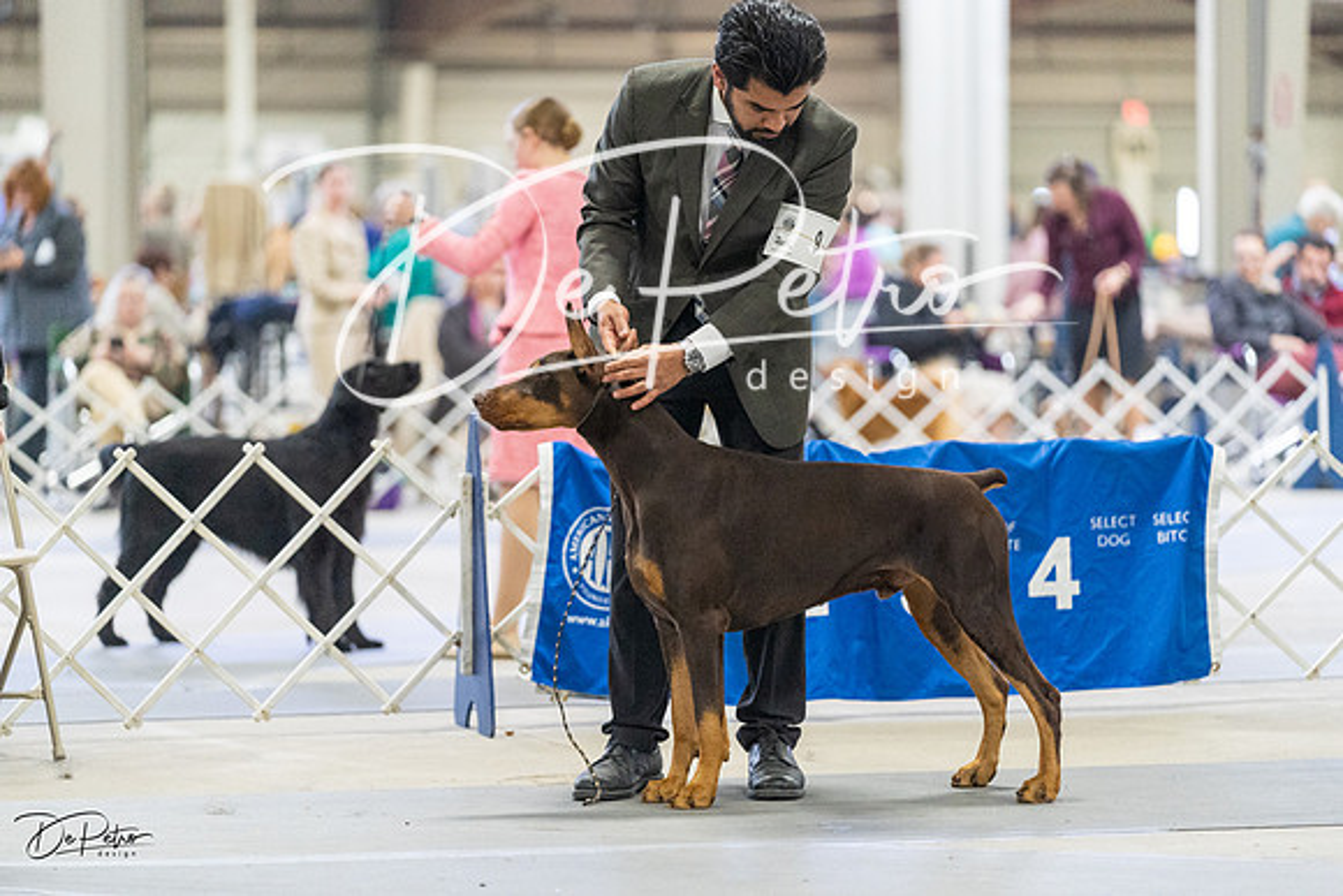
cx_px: 672
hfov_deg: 13.2
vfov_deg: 8.9
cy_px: 448
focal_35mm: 155
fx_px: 5783
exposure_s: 1/320
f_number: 2.8
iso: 6400
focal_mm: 155
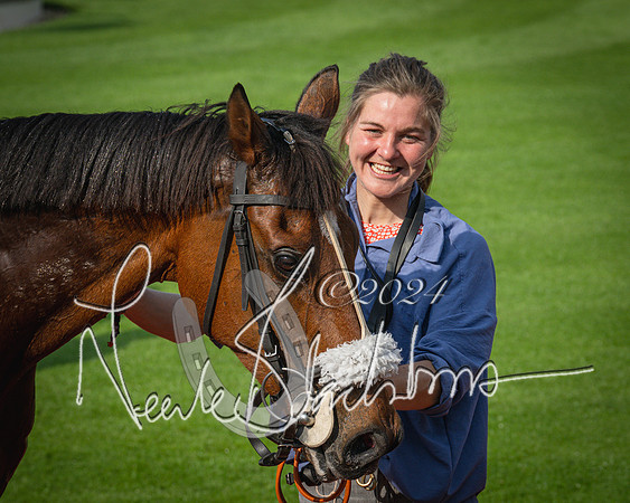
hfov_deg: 9.9
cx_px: 305
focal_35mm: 196
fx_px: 3646
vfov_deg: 7.9
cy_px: 208
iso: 400
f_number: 5
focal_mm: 98
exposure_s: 1/2000
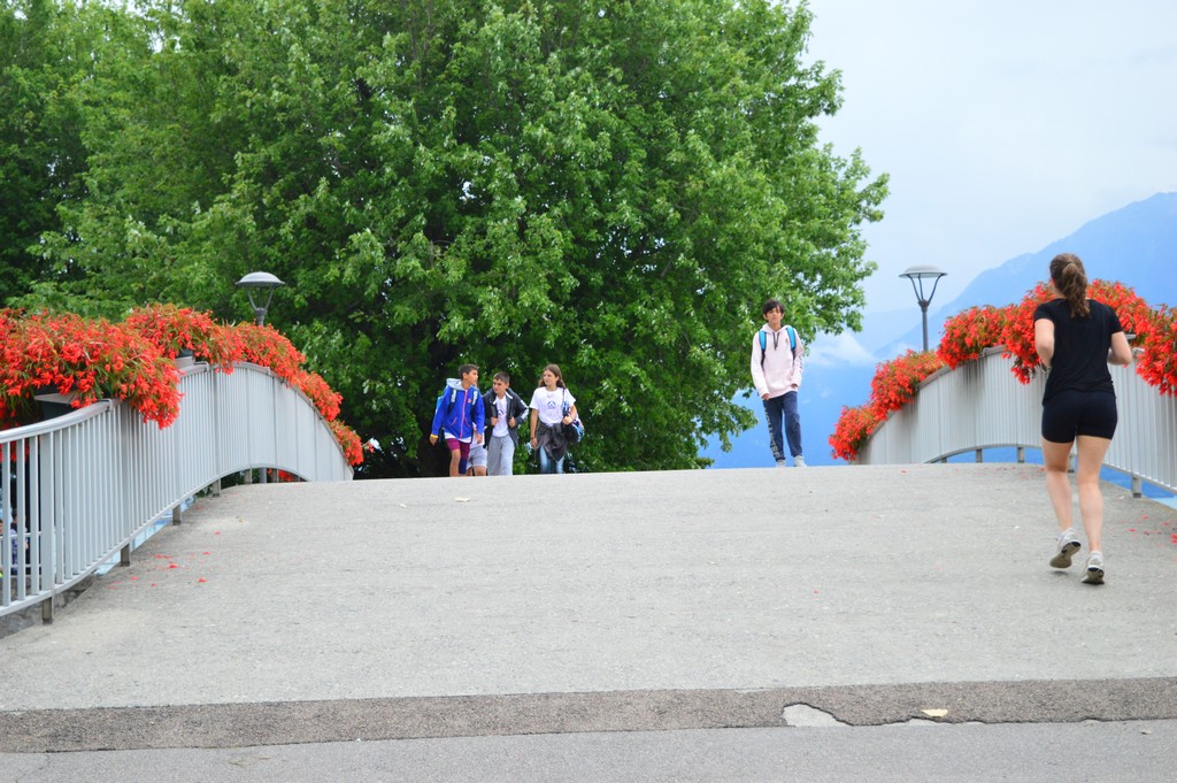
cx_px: 588
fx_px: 1960
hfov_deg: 33.4
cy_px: 392
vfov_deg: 22.6
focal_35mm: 60
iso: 800
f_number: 5
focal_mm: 40
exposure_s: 1/2000
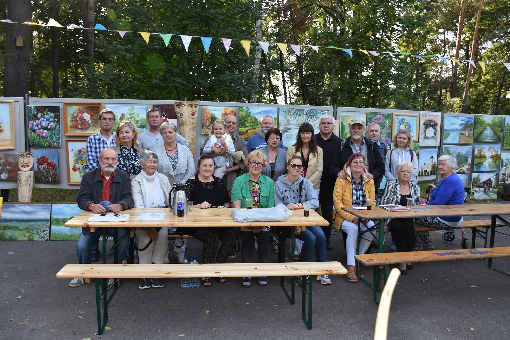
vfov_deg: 43.6
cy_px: 170
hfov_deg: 61.9
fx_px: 425
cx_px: 255
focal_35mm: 30
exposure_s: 1/100
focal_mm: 20
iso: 200
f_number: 5
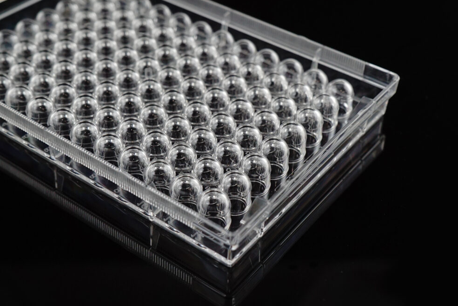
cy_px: 153
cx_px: 227
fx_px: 675
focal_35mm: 53
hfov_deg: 37.5
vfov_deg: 25.6
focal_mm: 34
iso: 1000
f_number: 8
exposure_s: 1/200
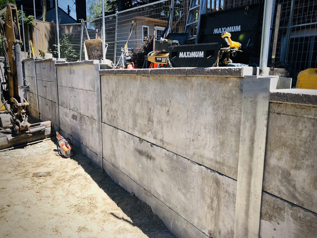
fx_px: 256
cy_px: 119
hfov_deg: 63.4
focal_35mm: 28
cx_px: 158
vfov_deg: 49.7
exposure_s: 1/800
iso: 20
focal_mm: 4
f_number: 1.8
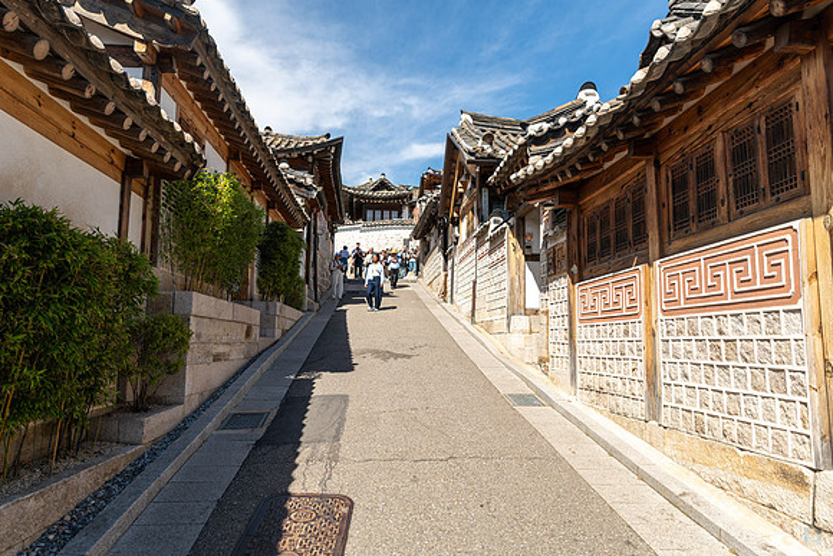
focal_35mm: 24
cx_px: 416
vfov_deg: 53.2
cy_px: 278
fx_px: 555
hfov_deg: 73.7
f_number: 4
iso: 64
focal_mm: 24
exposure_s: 1/1250
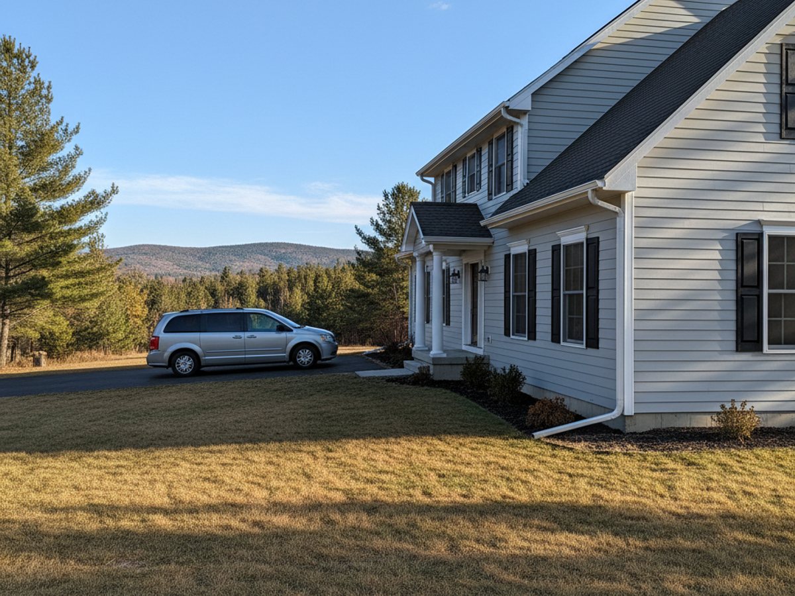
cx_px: 398
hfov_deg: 67.3
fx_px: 597
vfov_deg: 53.1
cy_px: 298
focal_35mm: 26
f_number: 1.6
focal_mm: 5.7
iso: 1466
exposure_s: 1/1450
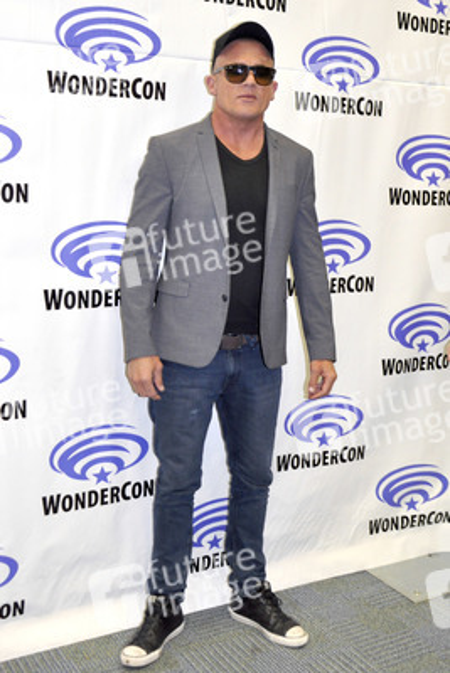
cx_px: 225
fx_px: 674
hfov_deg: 36.9
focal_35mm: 36
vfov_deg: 53.1
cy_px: 336
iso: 1000
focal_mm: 24
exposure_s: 1/60
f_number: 4.5
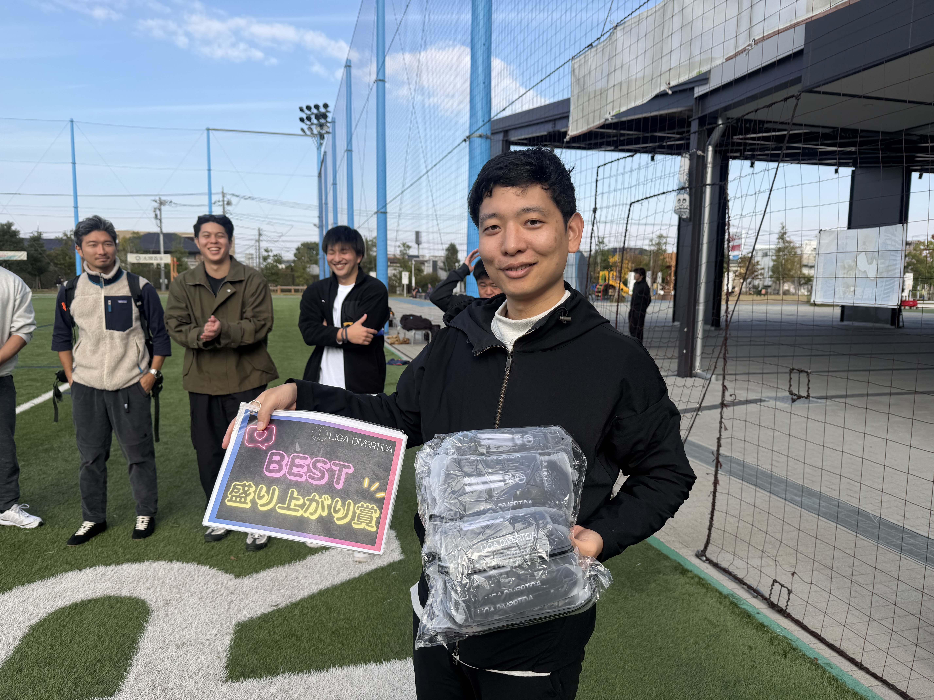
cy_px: 350
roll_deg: -0.9
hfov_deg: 71.6
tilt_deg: -6.8
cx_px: 467
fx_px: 648
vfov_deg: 56.8
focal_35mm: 24
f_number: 1.78
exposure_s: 1/2299
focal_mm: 6.76
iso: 80
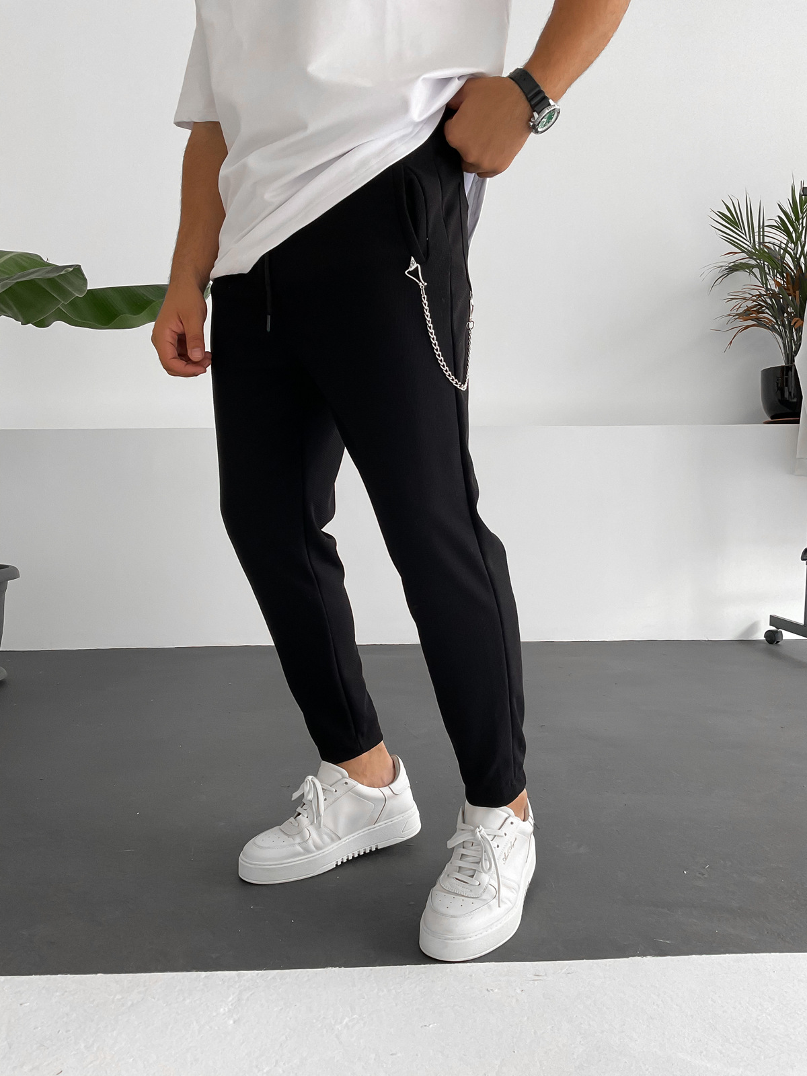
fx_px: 901
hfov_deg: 48.2
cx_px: 404
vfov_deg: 61.7
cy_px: 538
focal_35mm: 29
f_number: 1.8
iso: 64
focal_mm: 3
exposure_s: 1/90
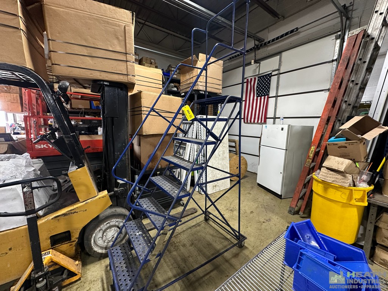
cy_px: 146
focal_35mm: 14
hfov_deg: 102.1
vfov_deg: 85.7
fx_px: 157
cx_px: 194
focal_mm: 2.22
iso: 200
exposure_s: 1/60
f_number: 2.2
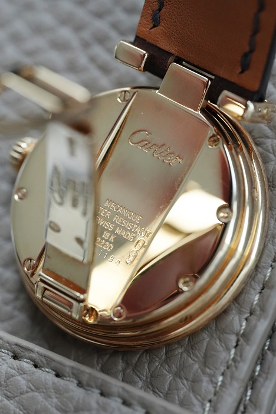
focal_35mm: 105
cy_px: 207
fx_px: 1206
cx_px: 138
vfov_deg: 19.4
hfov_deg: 13.1
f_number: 5.6
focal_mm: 105
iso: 5000
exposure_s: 1/250
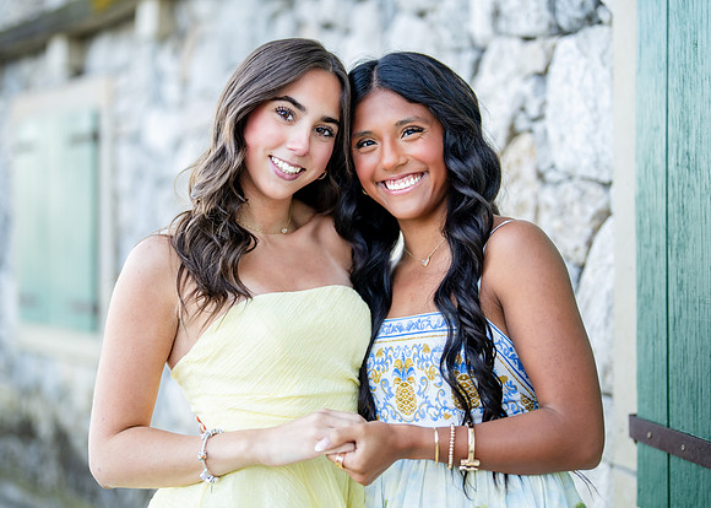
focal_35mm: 61
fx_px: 1232
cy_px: 229
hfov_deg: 32.2
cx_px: 352
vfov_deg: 23.3
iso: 100
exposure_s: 1/800
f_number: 1.2
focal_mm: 50
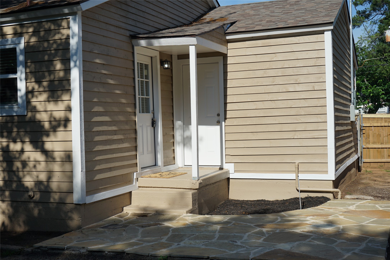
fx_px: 498
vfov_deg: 29.2
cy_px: 130
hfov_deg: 42.7
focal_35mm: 46
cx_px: 195
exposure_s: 1/400
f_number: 9
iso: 100
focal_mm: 46
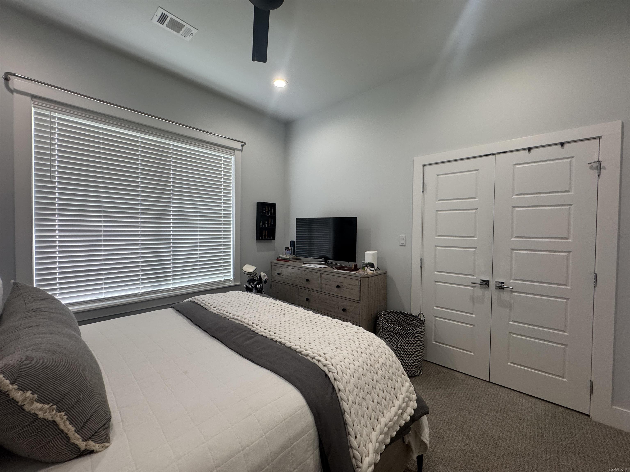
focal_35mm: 14
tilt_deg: -1.4
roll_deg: -0.5
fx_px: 255
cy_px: 236
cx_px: 315
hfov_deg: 102.1
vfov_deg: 85.7
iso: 200
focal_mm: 2.22
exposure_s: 1/120
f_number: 2.2
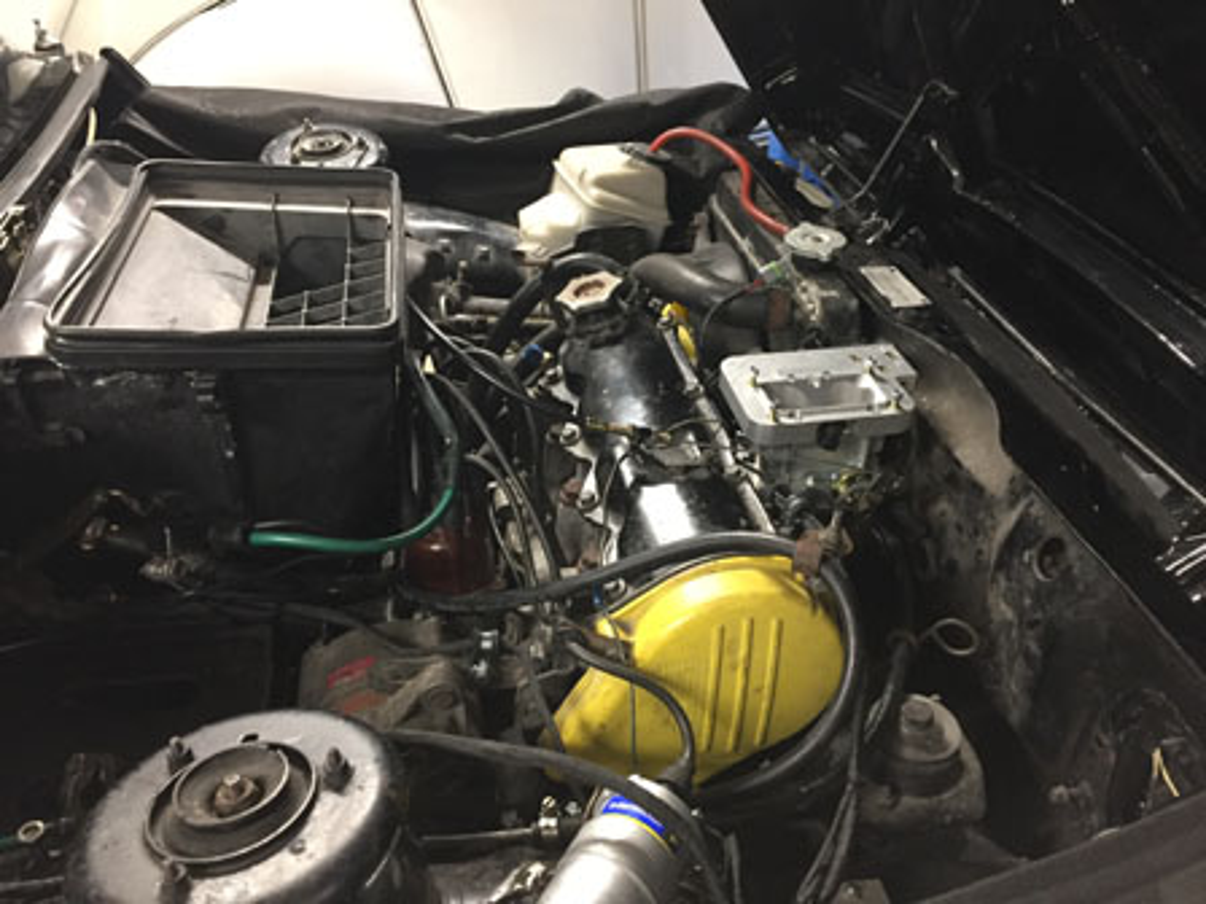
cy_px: 452
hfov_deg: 61.7
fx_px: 1010
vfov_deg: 48.2
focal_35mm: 29
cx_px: 603
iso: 250
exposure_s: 1/20
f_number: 2.2
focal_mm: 4.15
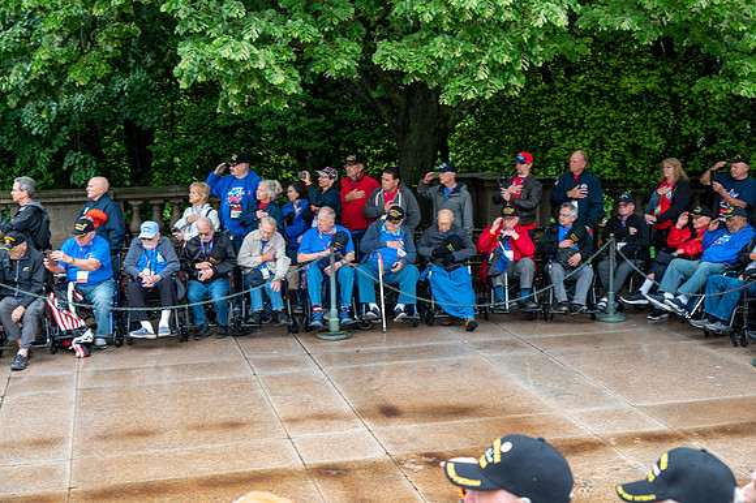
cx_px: 378
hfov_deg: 40.4
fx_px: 1028
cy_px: 252
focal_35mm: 49
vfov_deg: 27.5
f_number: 6.3
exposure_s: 1/100
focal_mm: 49
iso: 450
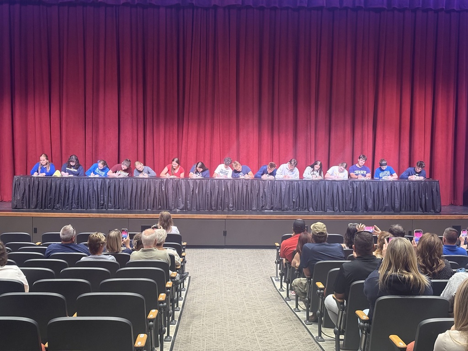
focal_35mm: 52
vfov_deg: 28.0
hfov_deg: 36.8
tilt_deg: -3.0
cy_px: 176
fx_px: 703
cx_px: 234
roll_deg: +0.1
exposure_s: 1/27
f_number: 1.6
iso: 250
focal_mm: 5.96
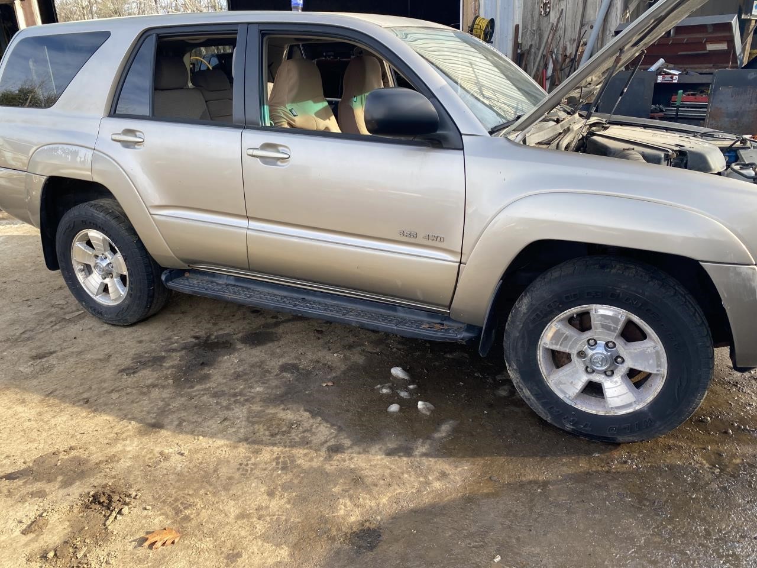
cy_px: 284
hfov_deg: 67.3
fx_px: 569
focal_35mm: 26
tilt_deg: -21.3
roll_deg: +2.2
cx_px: 378
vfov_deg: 53.1
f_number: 1.8
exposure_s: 1/544
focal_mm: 4.25
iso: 32
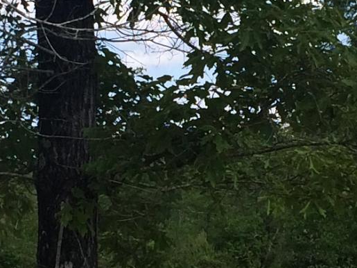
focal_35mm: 169
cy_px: 212
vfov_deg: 8.8
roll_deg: +1.0
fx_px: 1743
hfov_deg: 11.7
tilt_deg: +1.1
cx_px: 269
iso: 32
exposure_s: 1/1466
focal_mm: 4.15
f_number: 2.2
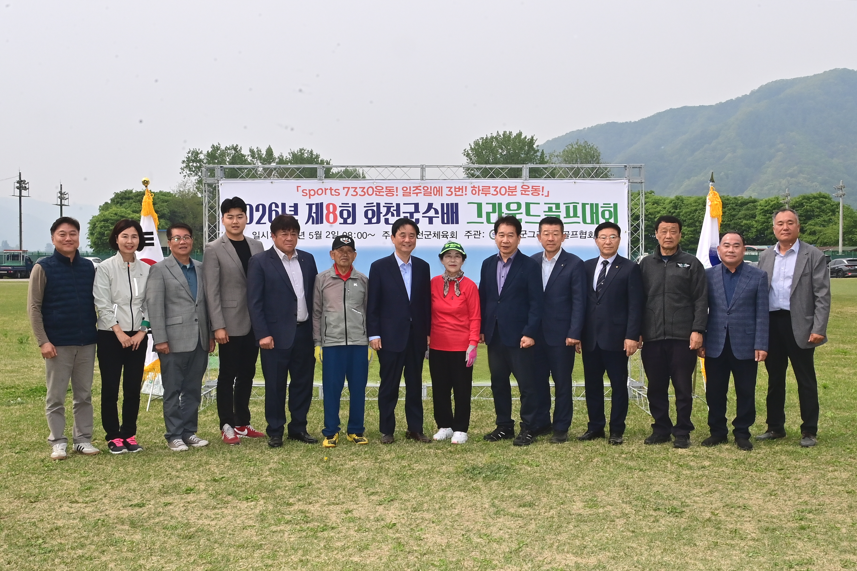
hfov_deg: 49.6
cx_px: 428
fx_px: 928
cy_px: 286
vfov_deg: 34.2
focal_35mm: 39
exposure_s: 1/250
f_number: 22
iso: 640
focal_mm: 26
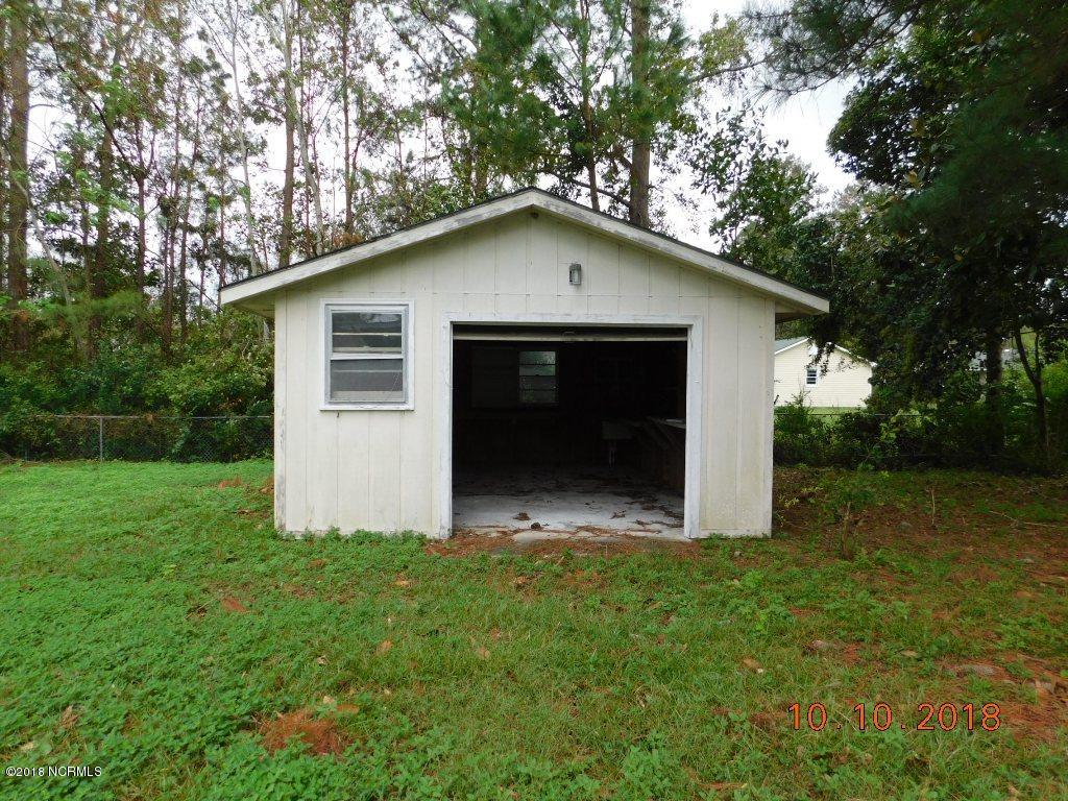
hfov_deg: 73.9
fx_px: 710
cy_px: 400
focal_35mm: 23
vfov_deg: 58.9
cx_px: 534
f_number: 3
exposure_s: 1/200
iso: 125
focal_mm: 4
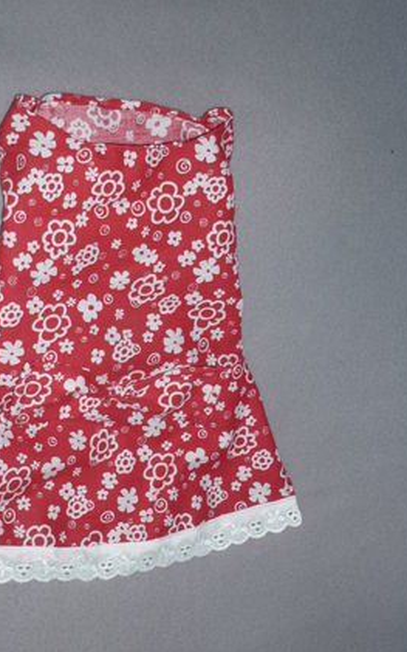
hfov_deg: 22.3
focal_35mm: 58
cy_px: 335
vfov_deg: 35.1
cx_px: 138
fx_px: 1030
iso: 100
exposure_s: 1/30
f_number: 3.2
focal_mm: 8
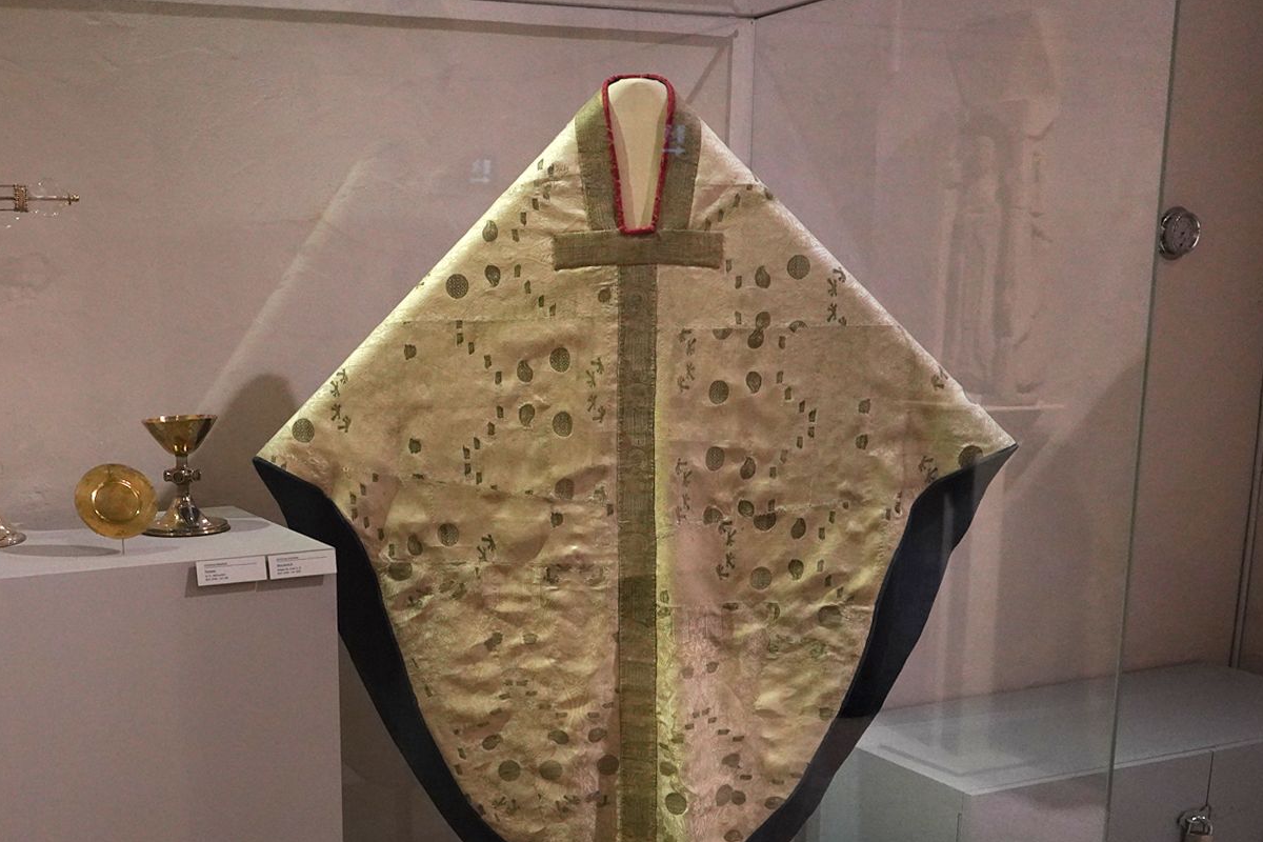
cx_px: 374
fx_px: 1403
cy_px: 595
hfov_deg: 47.3
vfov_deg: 33.0
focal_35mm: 40
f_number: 3.2
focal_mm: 24
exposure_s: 1/80
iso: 3200
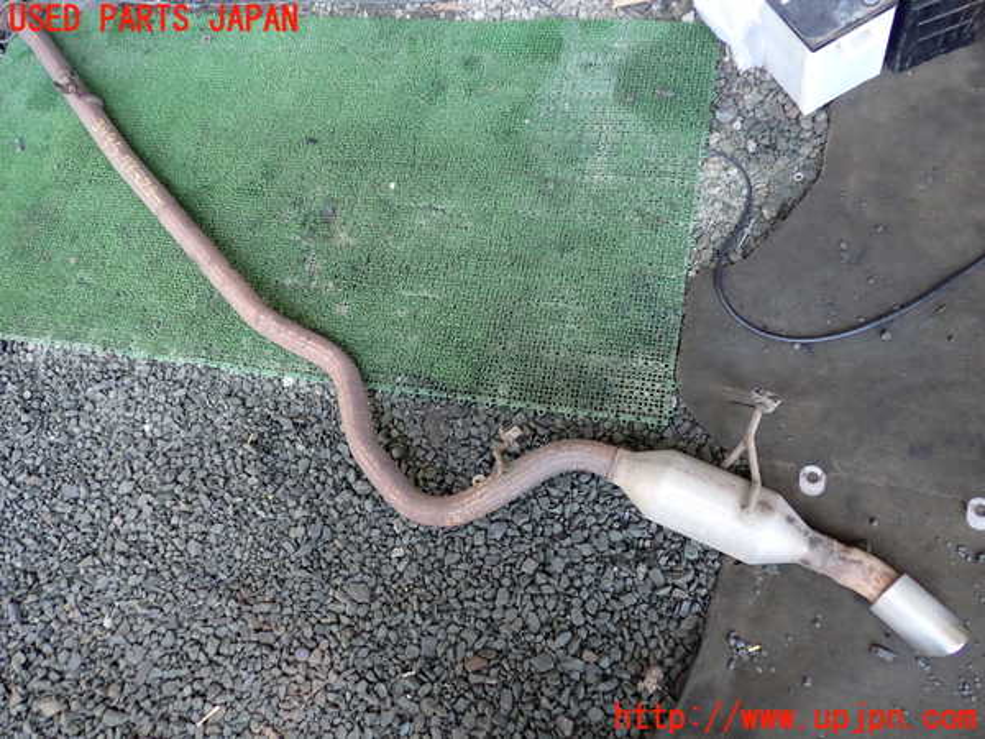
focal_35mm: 30
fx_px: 854
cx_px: 492
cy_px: 370
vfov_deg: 46.8
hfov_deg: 60.0
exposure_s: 1/80
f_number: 2.3
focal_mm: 5.4
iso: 200
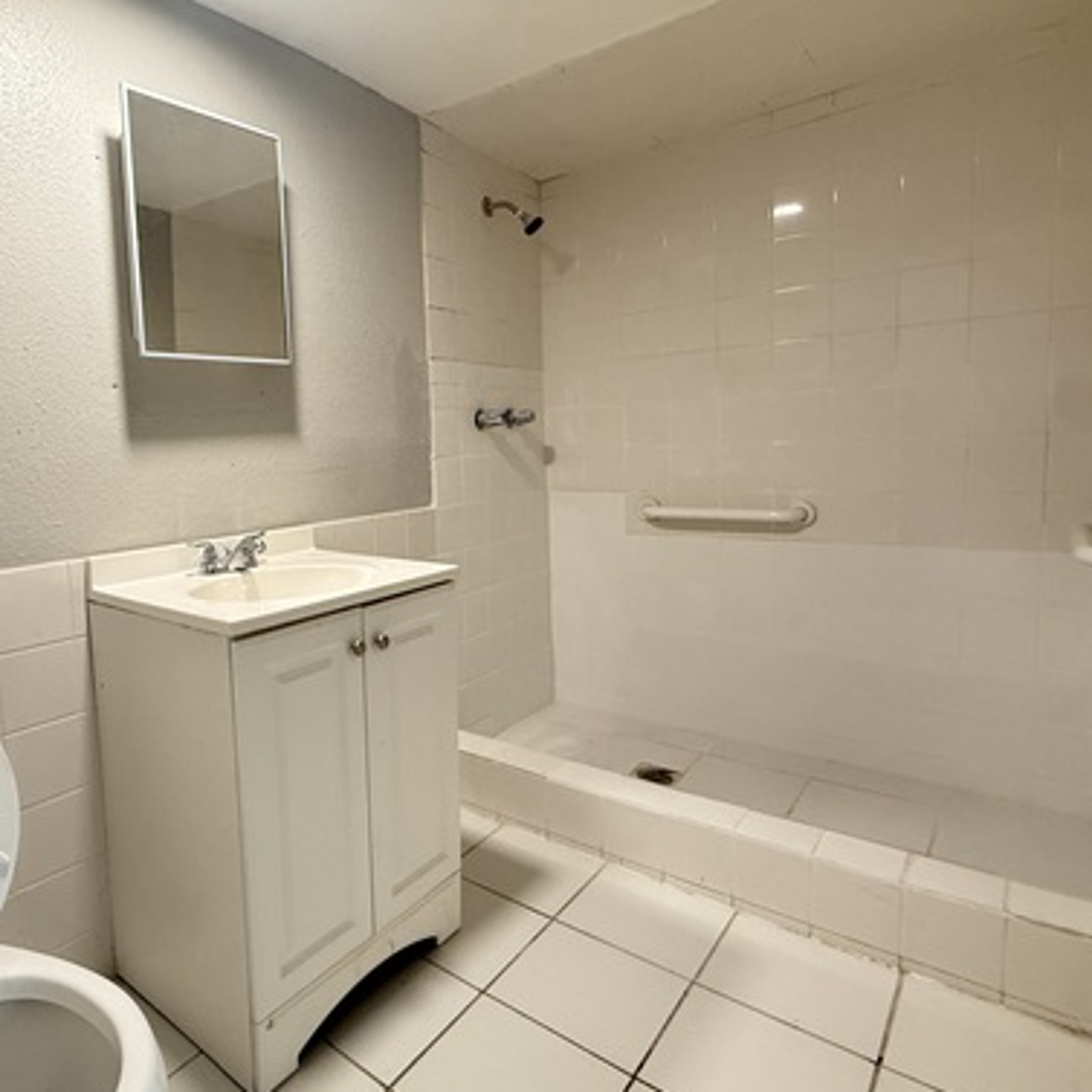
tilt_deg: -5.4
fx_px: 749
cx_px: 324
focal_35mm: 21
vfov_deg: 72.1
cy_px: 527
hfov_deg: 69.1
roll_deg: +3.2
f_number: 2.2
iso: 320
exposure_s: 1/60
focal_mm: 2.22
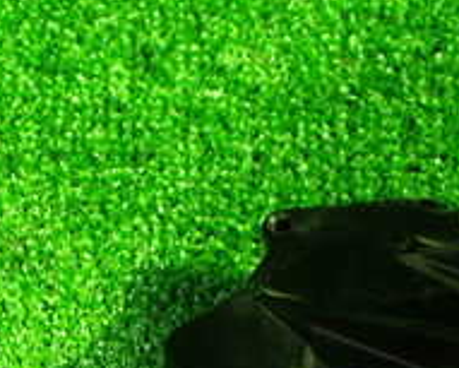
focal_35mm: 135
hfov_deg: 14.0
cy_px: 503
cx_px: -7
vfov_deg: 11.1
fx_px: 1835
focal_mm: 7.84
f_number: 2.9
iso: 800
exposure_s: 1/15
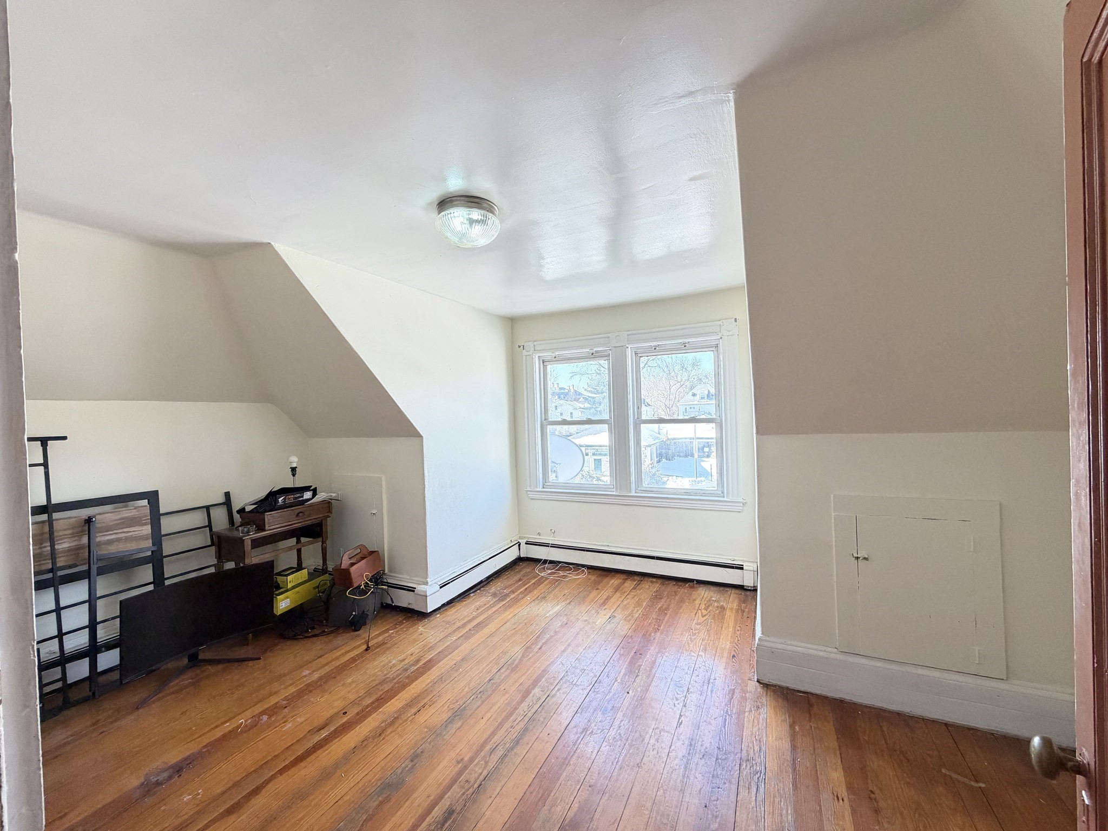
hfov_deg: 102.1
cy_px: 416
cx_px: 554
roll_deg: +2.1
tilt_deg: -0.5
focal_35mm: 14
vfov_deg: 85.7
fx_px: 448
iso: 250
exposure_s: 1/121
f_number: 2.2
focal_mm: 2.22
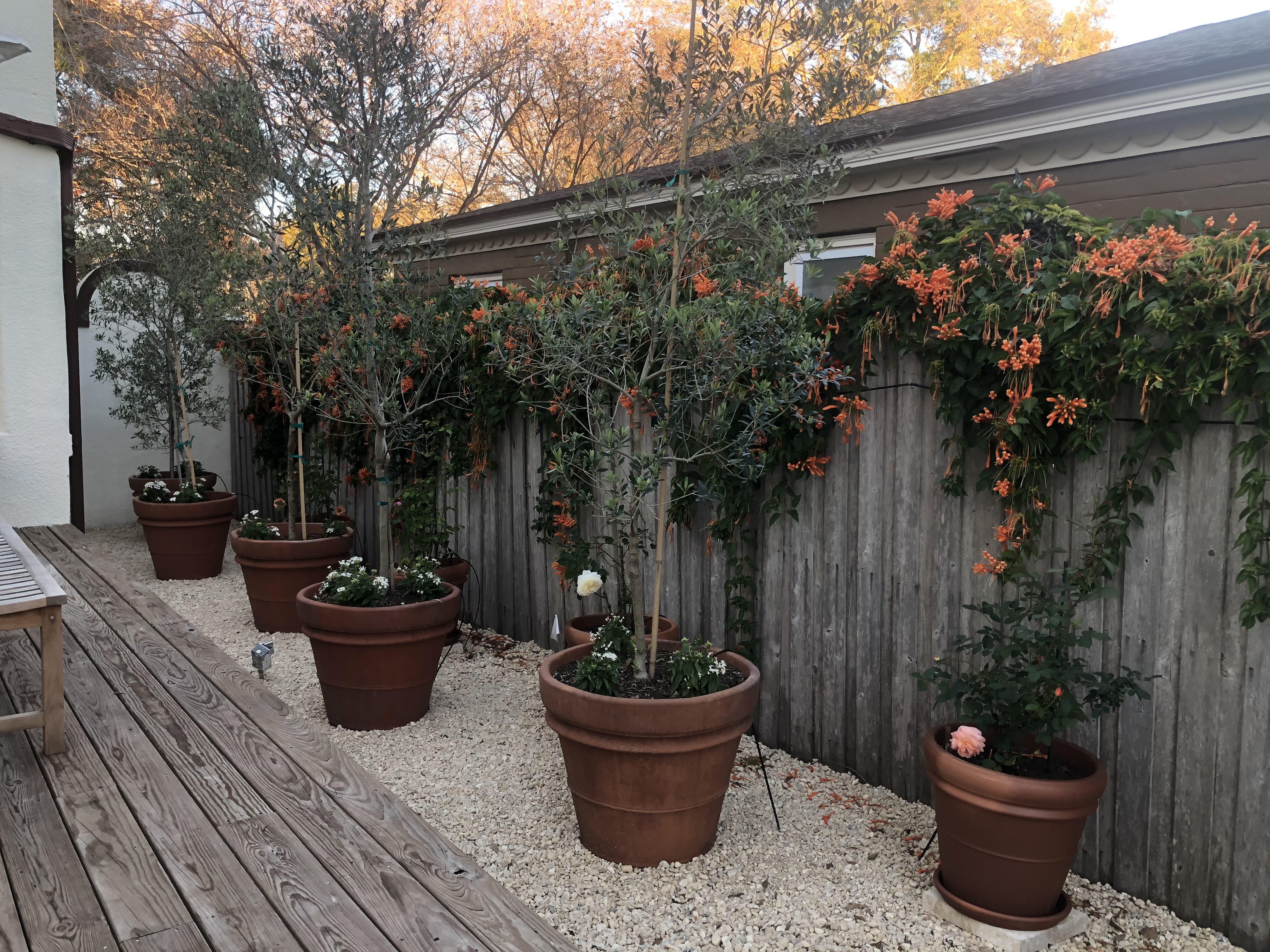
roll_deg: -1.1
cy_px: 476
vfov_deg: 49.7
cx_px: 635
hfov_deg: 63.4
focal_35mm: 28
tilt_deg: -5.5
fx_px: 1027
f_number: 1.8
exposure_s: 1/120
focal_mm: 3.99
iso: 50
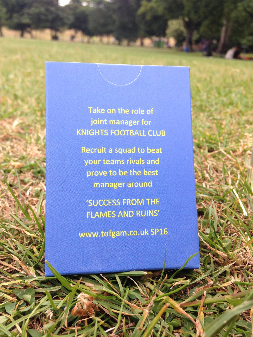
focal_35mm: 33
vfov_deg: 55.4
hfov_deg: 42.9
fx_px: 322
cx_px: 126
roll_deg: -3.6
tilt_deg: -20.7
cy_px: 168
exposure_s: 1/174
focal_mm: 4.12
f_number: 2.4
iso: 50
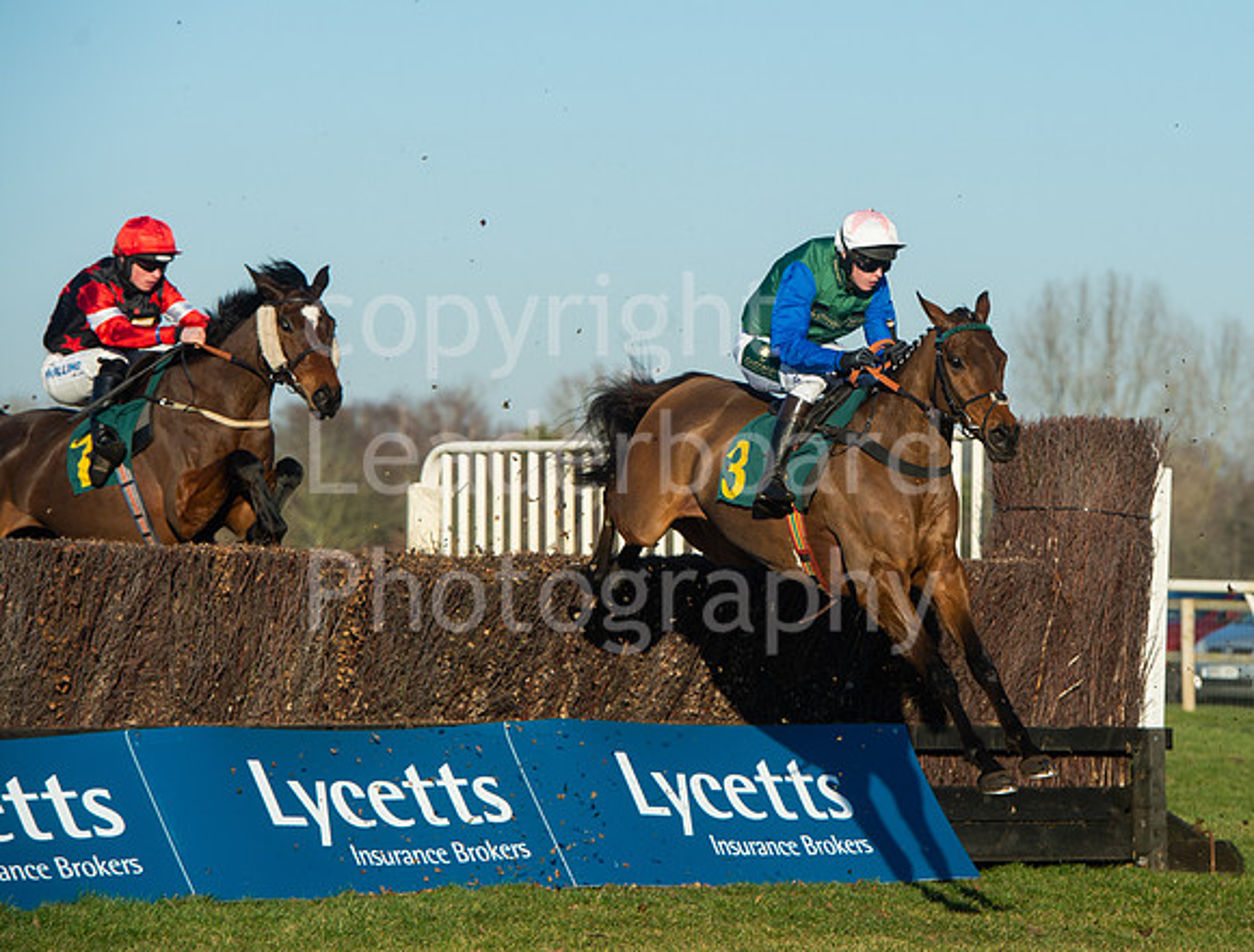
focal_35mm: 196
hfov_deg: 10.1
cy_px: 418
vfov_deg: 7.6
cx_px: 788
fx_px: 7124
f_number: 6.3
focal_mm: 160
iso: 500
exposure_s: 1/3200
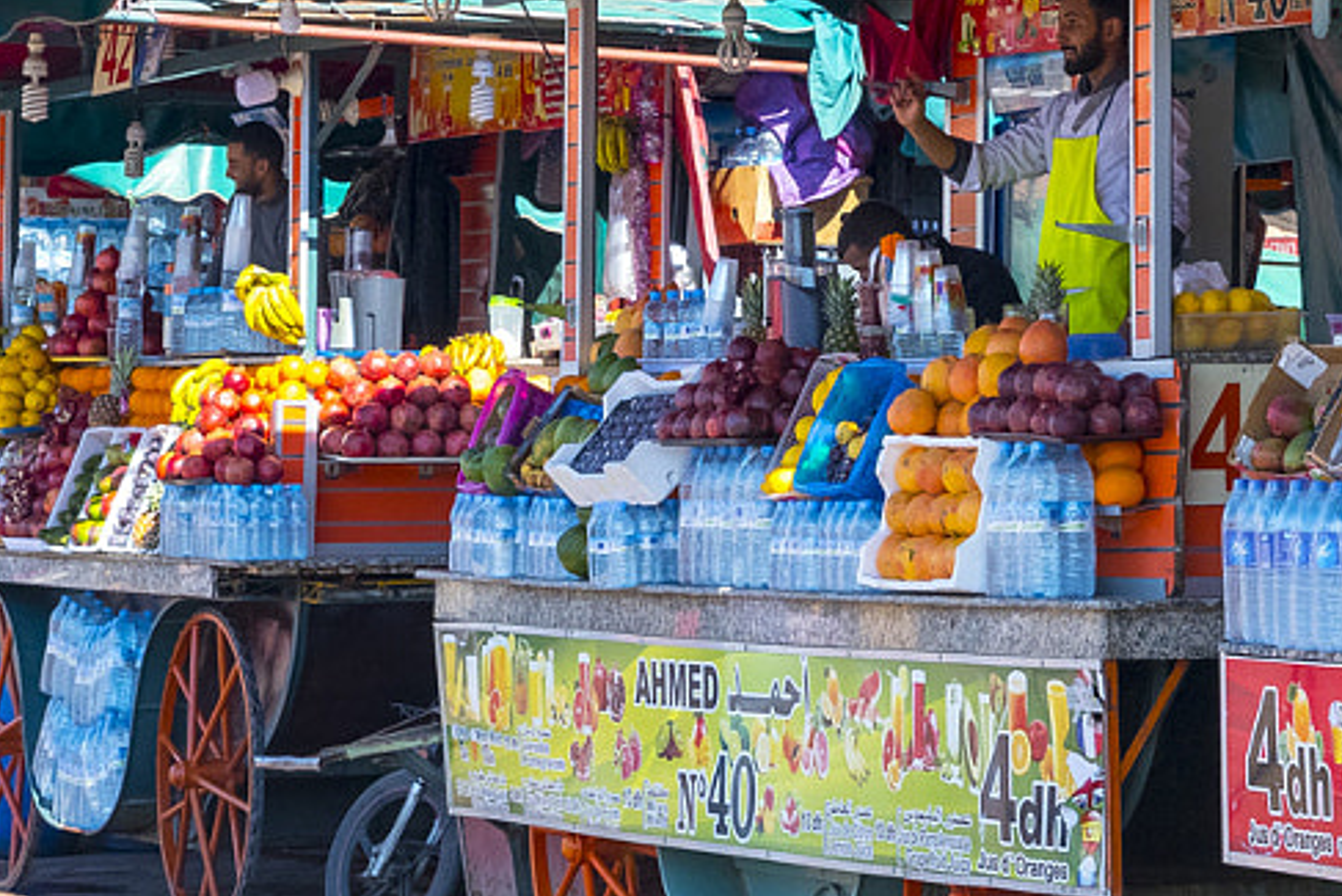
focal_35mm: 138
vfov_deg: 9.9
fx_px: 5146
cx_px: 1728
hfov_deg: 14.3
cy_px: 165
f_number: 8
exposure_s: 1/250
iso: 200
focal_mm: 42
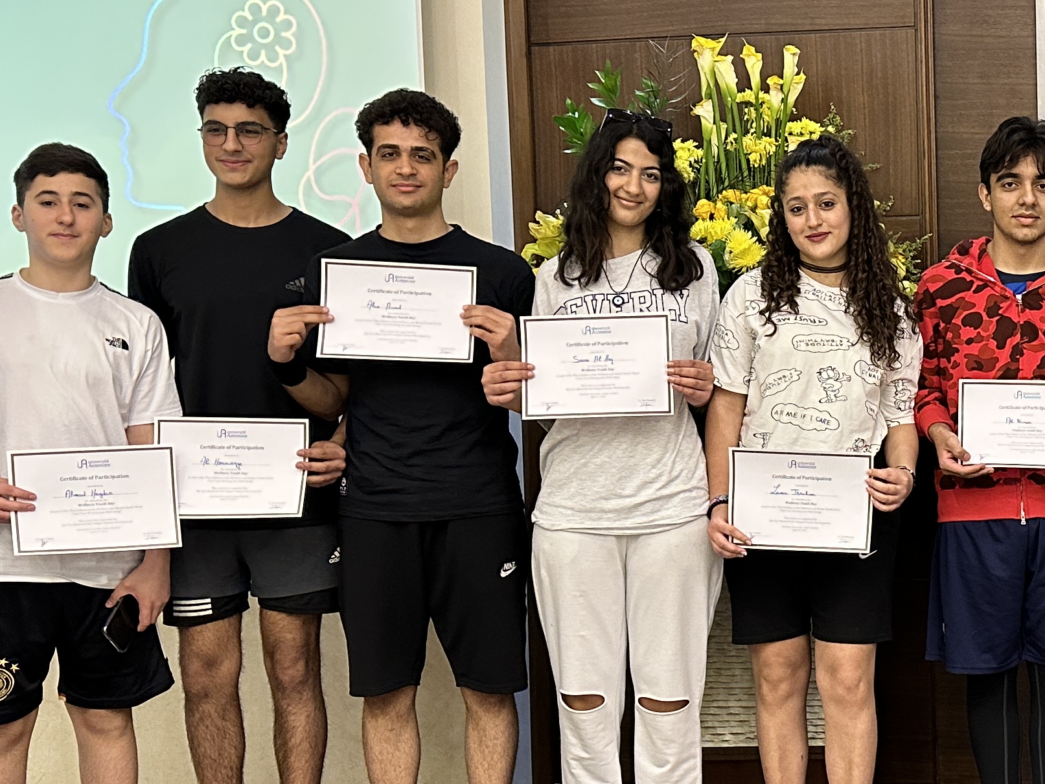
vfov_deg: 24.4
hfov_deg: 30.2
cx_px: 1015
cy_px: 472
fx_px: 1811
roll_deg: +0.7
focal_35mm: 60
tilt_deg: -3.3
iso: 400
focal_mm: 6.86
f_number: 1.78
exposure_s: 1/60
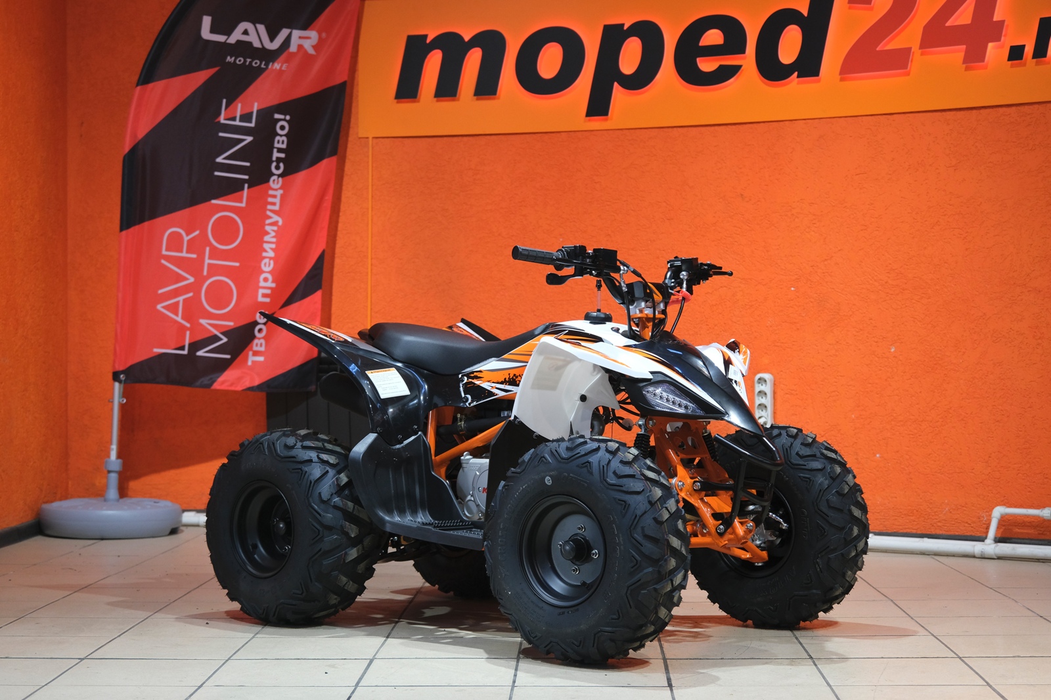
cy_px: 350
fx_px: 1810
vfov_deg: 21.9
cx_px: 526
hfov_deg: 32.4
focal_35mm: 62
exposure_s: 1/100
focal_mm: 41.1
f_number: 4
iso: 1250
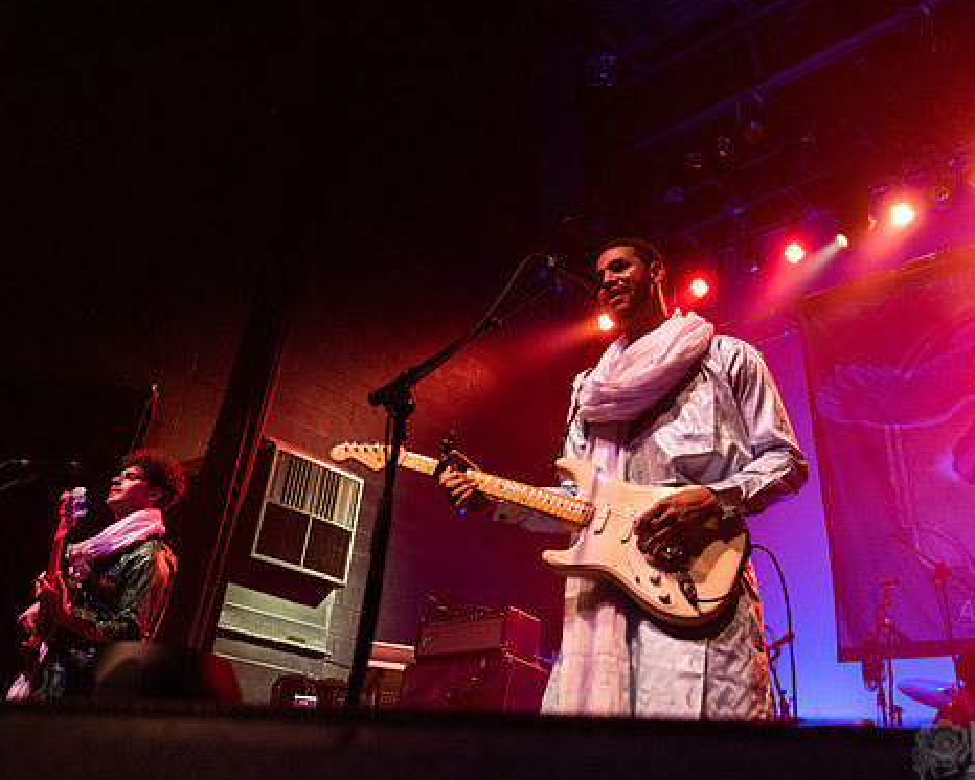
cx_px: 531
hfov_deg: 57.1
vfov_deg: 47.0
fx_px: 895
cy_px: 348
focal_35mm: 31
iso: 2500
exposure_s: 1/200
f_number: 3.2
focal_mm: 24
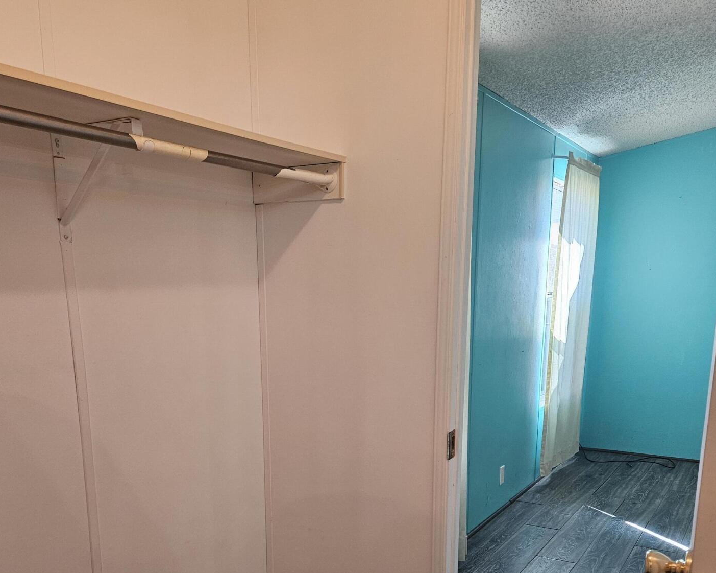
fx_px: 678
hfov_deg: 55.6
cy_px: 429
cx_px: 335
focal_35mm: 32
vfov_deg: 44.3
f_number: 1.8
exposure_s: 1/120
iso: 200
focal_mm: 5.4
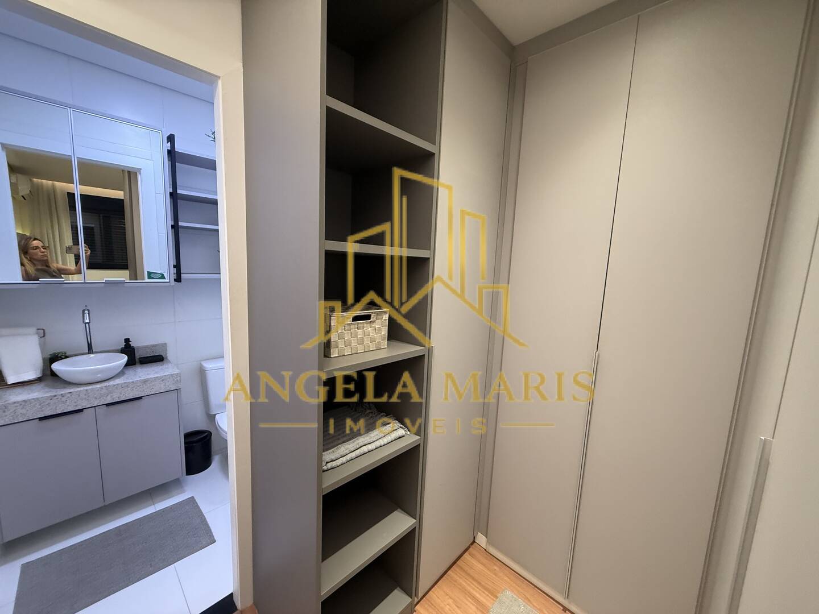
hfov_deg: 102.1
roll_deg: -2.4
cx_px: 410
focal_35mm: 14
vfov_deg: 85.7
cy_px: 307
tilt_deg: -6.5
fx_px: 331
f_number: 2.2
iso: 320
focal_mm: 2.22
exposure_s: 1/60
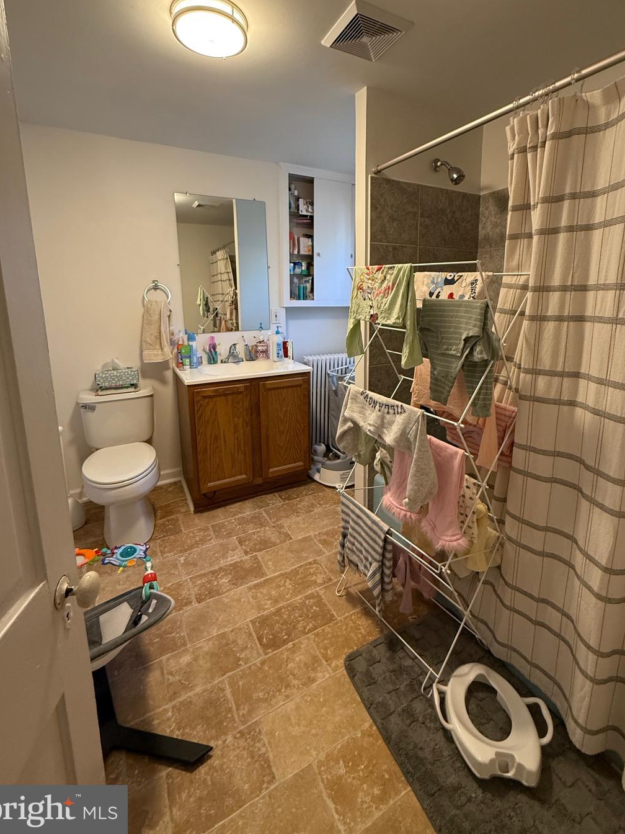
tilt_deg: -8.9
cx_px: 330
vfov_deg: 93.9
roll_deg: -0.2
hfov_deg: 78.0
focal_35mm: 16
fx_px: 385
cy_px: 359
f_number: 2.2
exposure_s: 1/120
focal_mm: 2.22
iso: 320
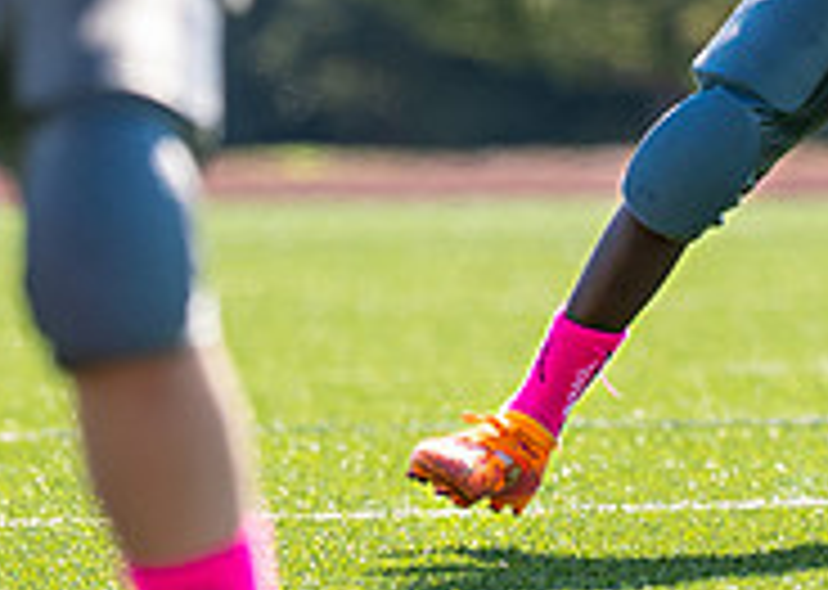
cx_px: 850
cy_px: -178
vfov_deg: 1.8
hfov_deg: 2.5
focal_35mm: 798
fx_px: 18745
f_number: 2.8
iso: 100
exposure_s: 1/1250
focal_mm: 141
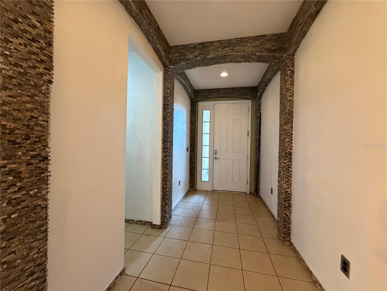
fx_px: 157
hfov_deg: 102.1
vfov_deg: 85.7
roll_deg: -0.3
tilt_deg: -0.9
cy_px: 146
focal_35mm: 14
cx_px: 194
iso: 800
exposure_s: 1/60
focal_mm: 2.22
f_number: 2.2
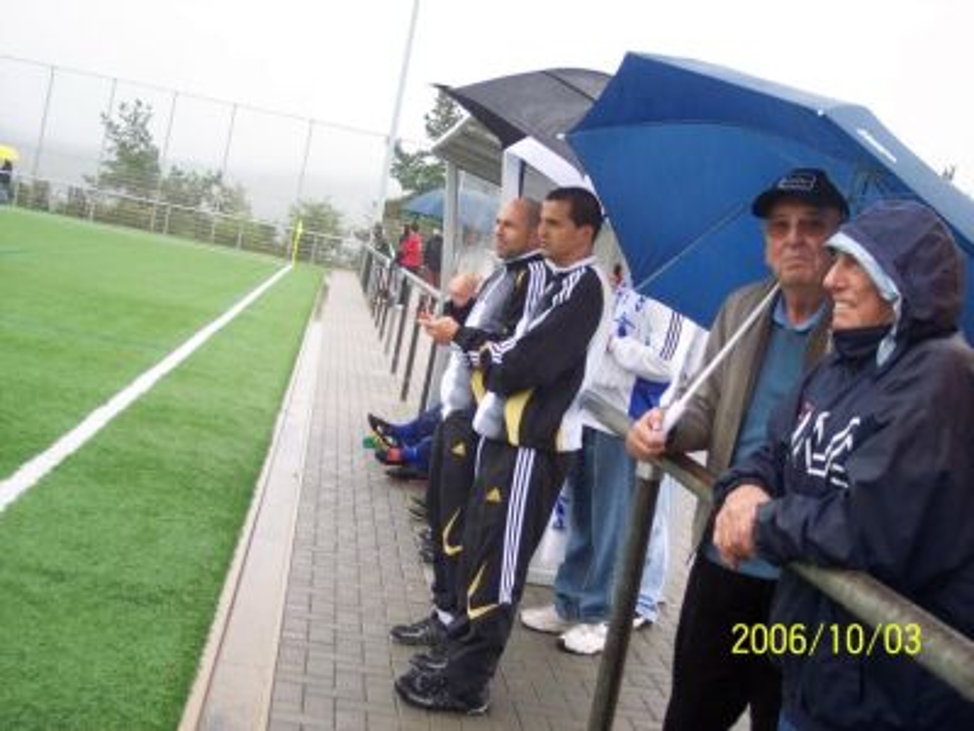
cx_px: 487
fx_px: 1463
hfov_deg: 36.8
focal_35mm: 52
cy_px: 366
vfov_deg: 28.0
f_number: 3.4
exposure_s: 1/90
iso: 100
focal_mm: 10.7
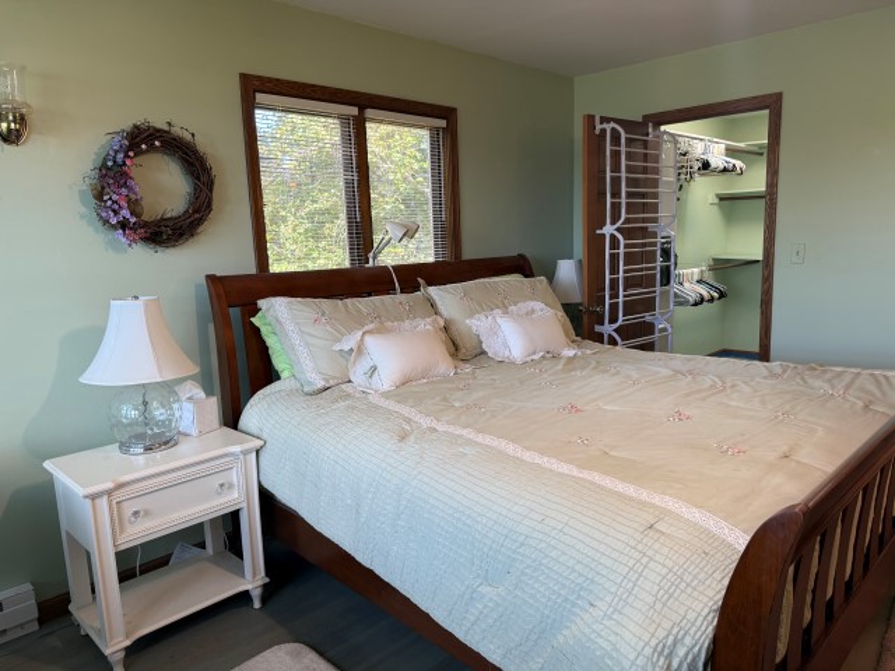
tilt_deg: -8.4
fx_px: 621
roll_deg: +1.7
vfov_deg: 56.8
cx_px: 448
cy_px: 336
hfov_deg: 71.6
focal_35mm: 24
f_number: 1.78
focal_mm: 6.76
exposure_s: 1/120
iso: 125
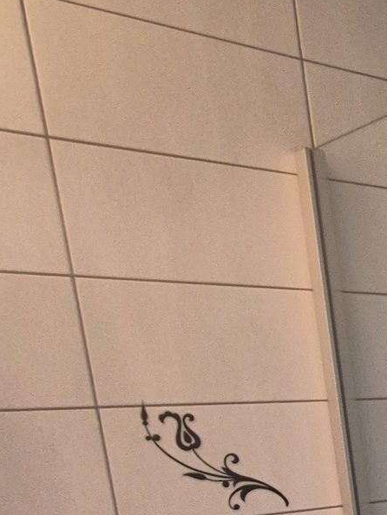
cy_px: 572
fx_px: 834
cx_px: 779
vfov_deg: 30.5
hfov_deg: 17.9
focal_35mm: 56
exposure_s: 1/50
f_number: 2.2
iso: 400
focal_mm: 2.2
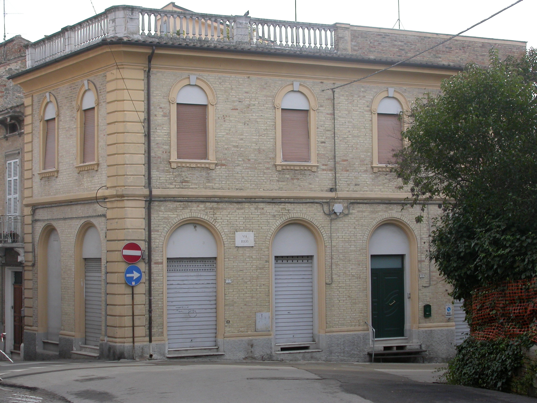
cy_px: 202
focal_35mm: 63
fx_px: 977
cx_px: 268
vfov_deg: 23.3
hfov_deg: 30.7
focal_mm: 13.1
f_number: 5.1
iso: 100
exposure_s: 1/197
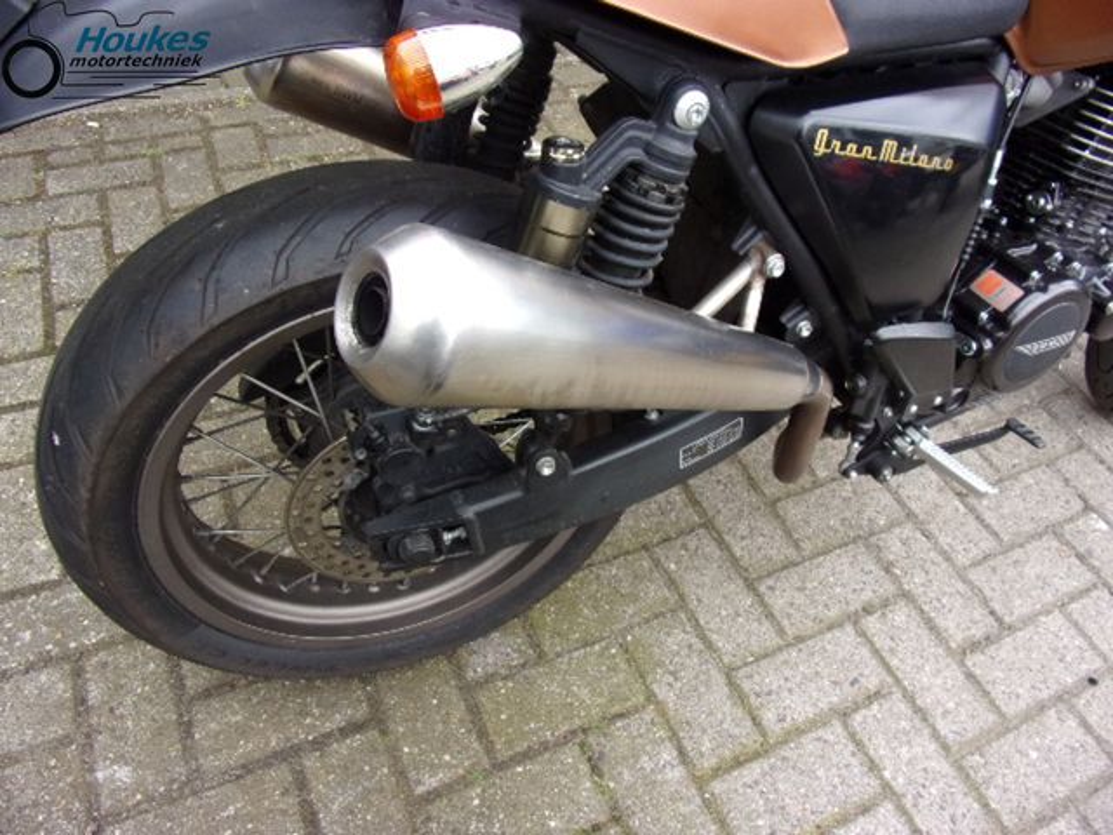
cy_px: 418
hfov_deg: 71.6
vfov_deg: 56.8
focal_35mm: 24
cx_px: 556
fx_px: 772
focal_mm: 4.3
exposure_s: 1/80
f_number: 3.3
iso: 80
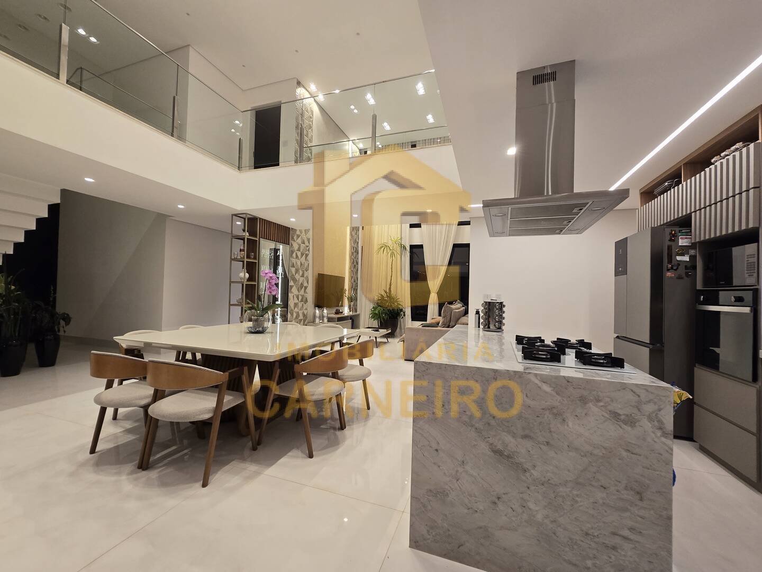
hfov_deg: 106.2
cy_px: 286
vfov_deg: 89.9
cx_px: 381
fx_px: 286
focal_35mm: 13
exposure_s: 1/60
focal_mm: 2.2
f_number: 2.2
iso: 160
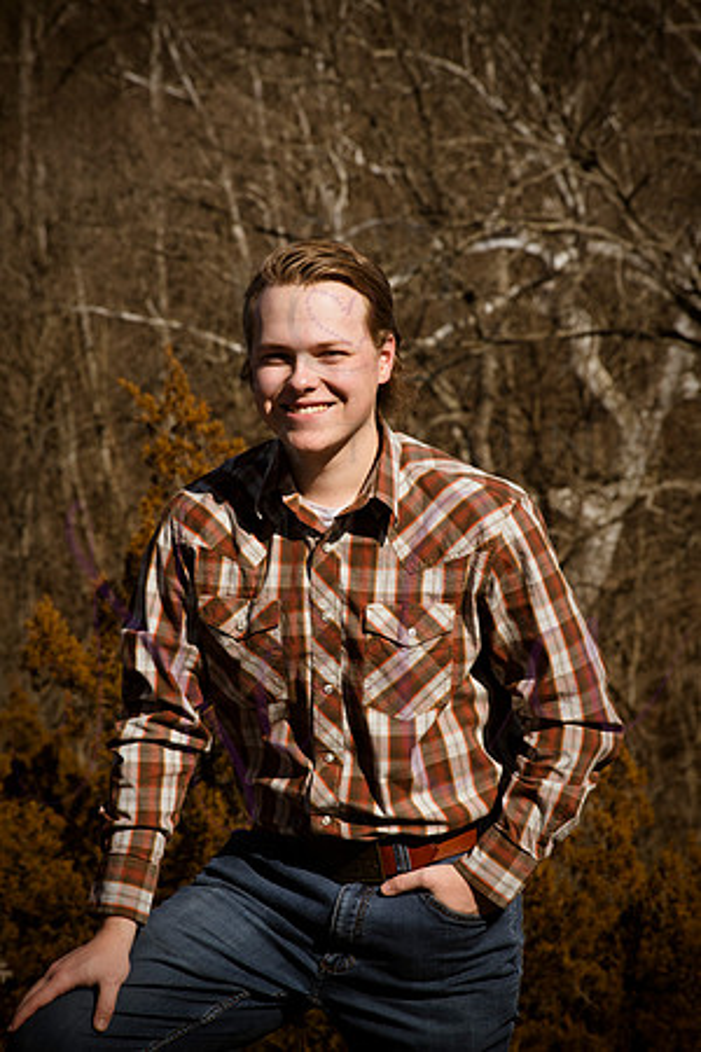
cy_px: 526
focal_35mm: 170
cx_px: 350
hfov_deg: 8.1
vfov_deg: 12.1
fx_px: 4965
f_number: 18
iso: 800
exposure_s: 1/1000
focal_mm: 170
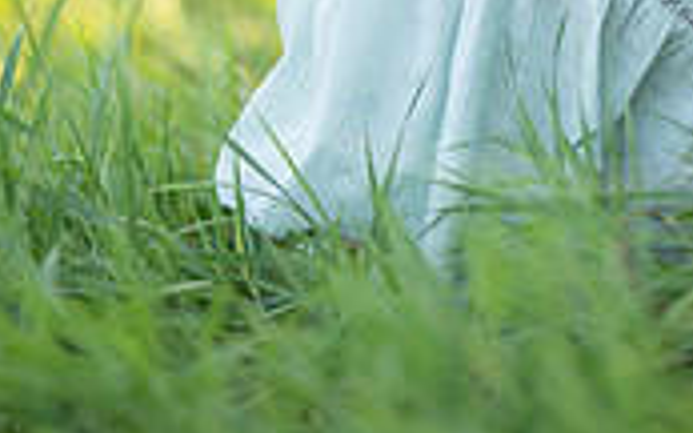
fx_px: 4248
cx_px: 525
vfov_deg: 5.7
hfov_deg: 9.3
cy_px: -325
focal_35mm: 225
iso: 160
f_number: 1.2
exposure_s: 1/1000
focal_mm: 85
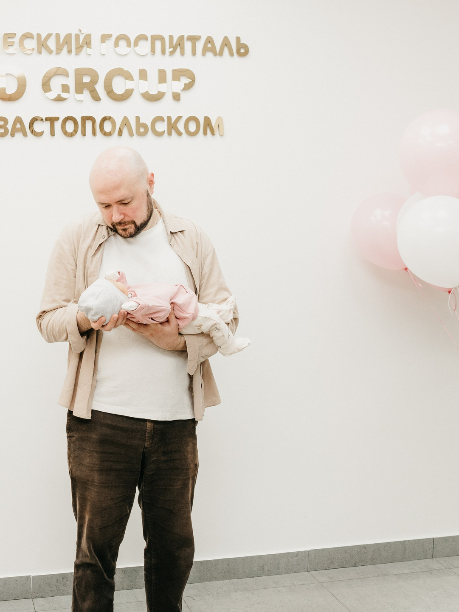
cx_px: 77
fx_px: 831
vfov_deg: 40.4
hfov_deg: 30.0
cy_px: 348
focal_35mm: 47
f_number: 4
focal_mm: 24
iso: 250
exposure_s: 1/160
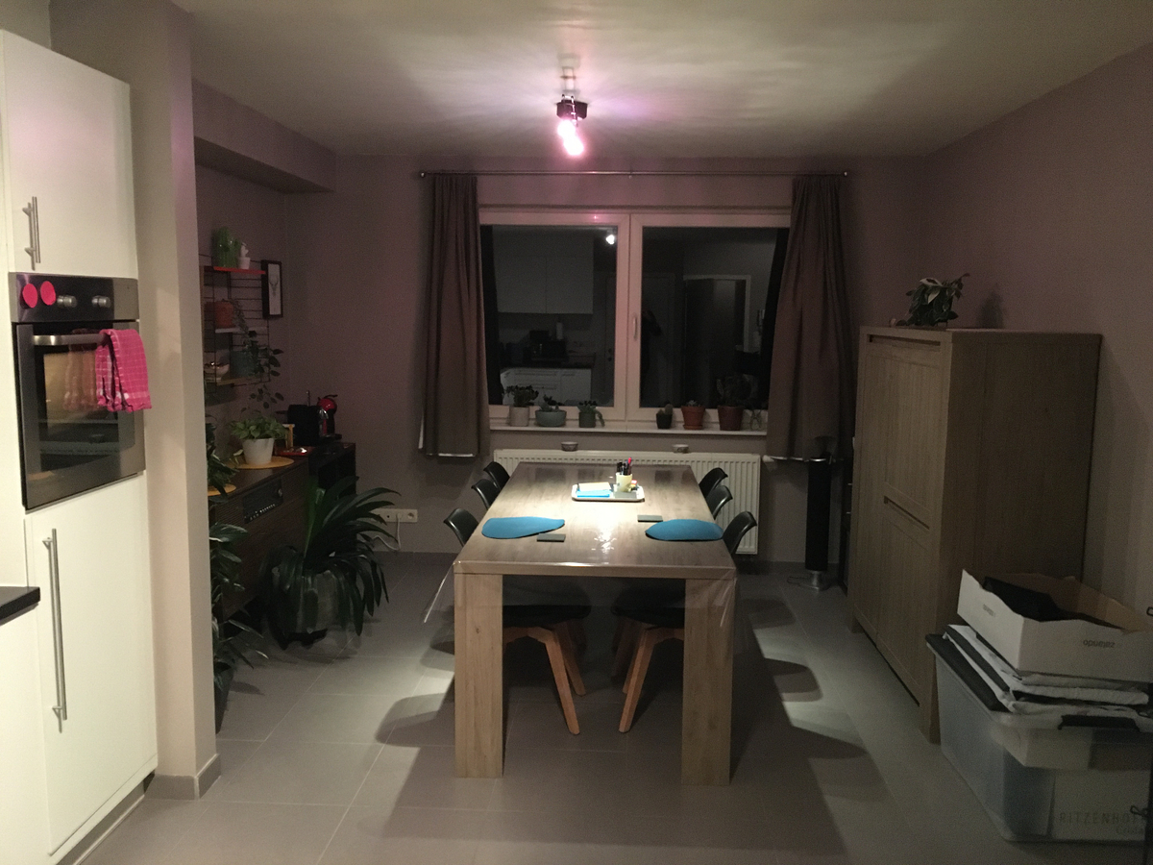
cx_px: 576
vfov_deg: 48.2
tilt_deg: -4.6
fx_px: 966
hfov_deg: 61.7
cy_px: 432
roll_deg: +0.0
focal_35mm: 29
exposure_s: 1/17
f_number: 2.2
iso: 320
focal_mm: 4.15
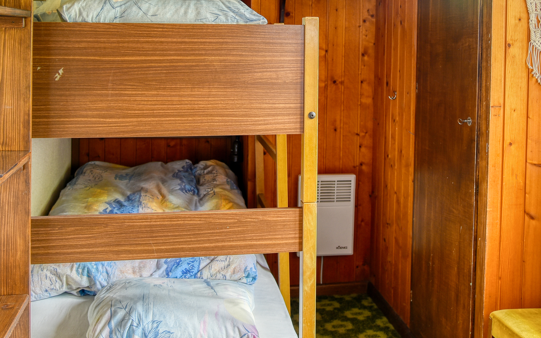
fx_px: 649
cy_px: 39
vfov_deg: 28.2
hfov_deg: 45.2
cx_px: 289
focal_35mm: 44
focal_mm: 24
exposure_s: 1/100
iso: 250
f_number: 5
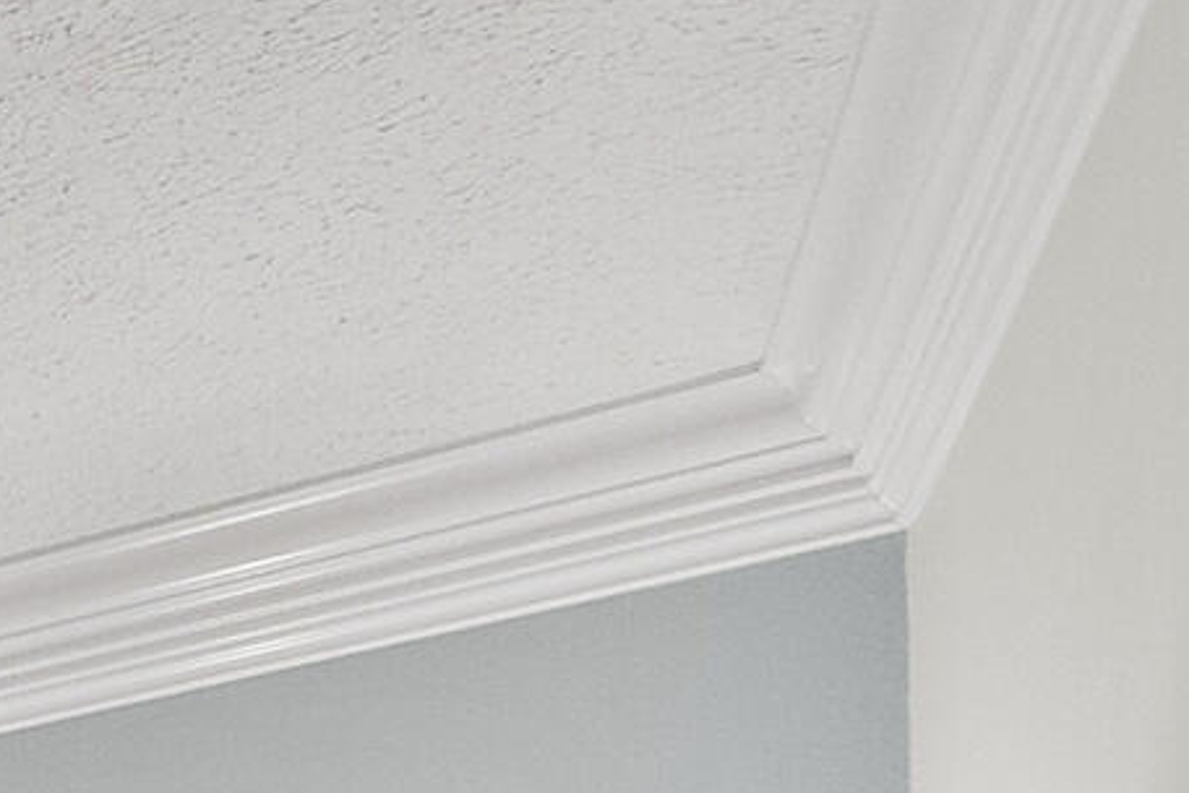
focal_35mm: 79
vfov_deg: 11.9
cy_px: 2185
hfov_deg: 14.0
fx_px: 2609
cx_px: -1859
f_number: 7.1
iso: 640
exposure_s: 1/15
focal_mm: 12
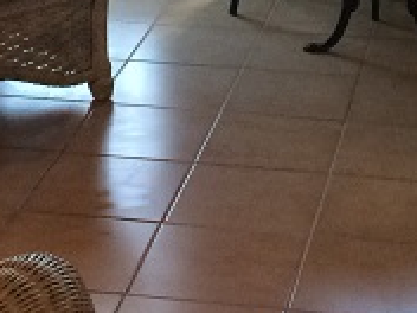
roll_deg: -1.3
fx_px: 1590
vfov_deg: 10.5
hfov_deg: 14.9
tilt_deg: -7.1
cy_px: -275
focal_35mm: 132
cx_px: 254
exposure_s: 1/33
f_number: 2.2
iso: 80
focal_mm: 4.15
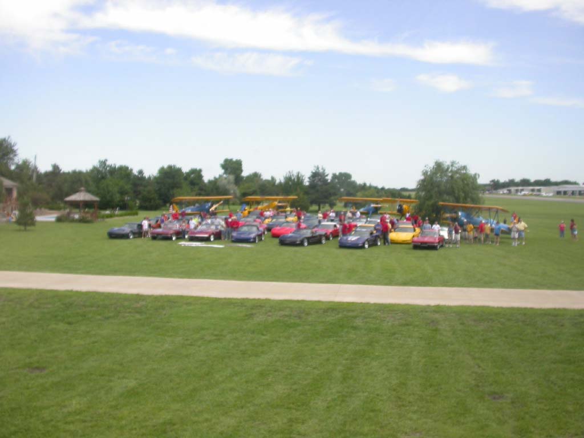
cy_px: 219
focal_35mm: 38
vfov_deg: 37.7
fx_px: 641
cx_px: 292
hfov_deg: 49.0
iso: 100
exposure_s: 1/1000
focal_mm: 7.85
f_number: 2.6
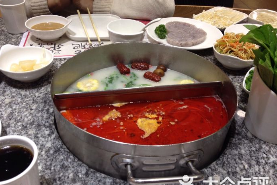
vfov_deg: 35.9
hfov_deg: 51.9
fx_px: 285
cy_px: 100
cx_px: 139
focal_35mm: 37
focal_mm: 4.28
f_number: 2.4
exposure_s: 1/20
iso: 80
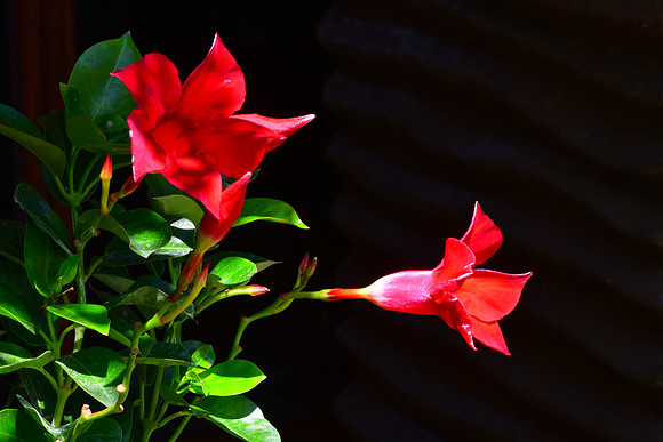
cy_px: 221
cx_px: 332
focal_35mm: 232
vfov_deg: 5.9
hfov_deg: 8.9
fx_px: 4273
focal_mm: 155
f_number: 22
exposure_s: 1/100
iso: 900
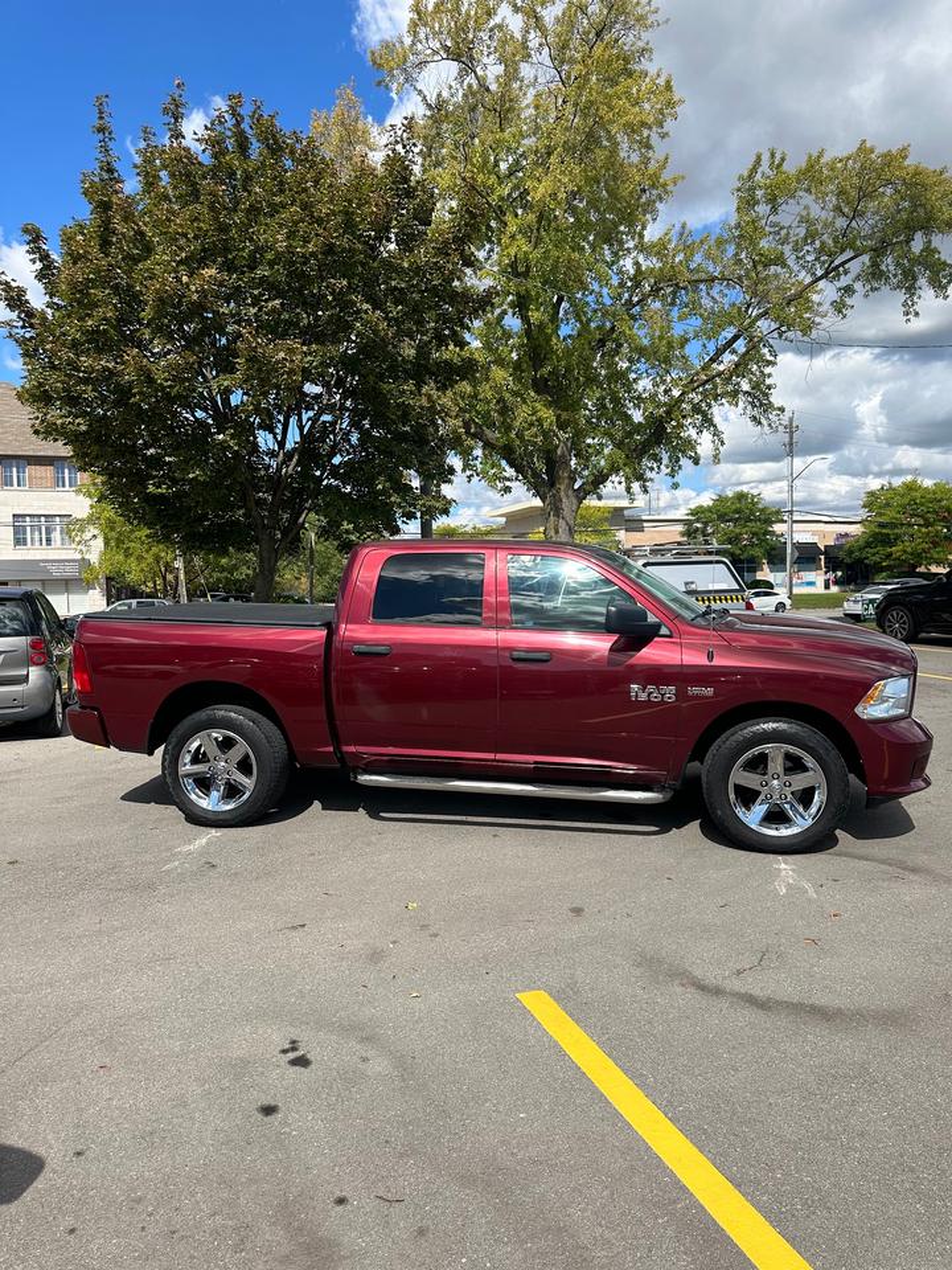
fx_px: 880
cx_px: 476
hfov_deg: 56.8
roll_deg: +0.4
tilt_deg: +0.1
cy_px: 635
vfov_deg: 71.6
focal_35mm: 24
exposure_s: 1/3597
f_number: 1.78
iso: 80
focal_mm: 6.86
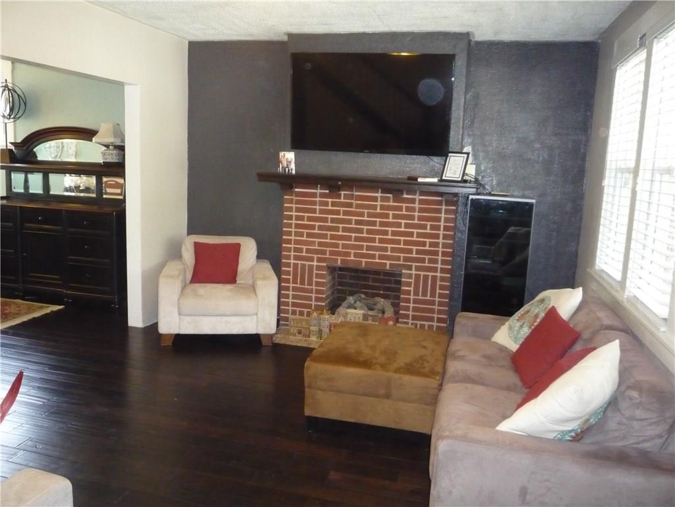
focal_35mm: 30
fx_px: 585
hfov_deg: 60.0
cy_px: 254
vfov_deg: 46.8
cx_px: 338
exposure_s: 1/30
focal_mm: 5.2
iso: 800
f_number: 3.3
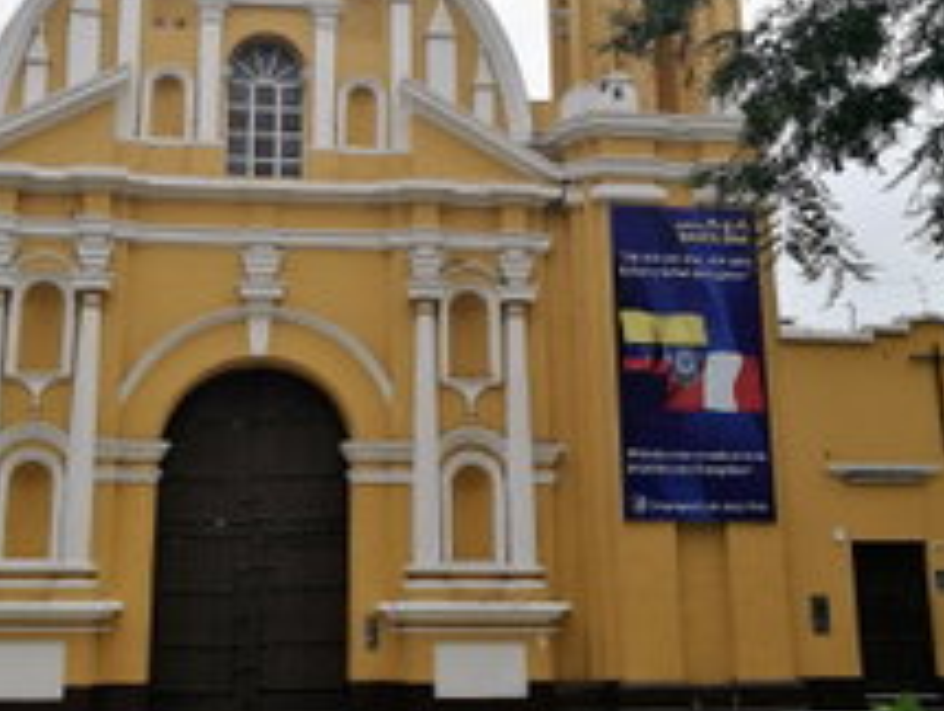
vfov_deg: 28.7
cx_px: 371
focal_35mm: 50
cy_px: 176
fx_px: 1366
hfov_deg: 38.0
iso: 50
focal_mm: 4.5
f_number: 2.2
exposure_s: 1/752
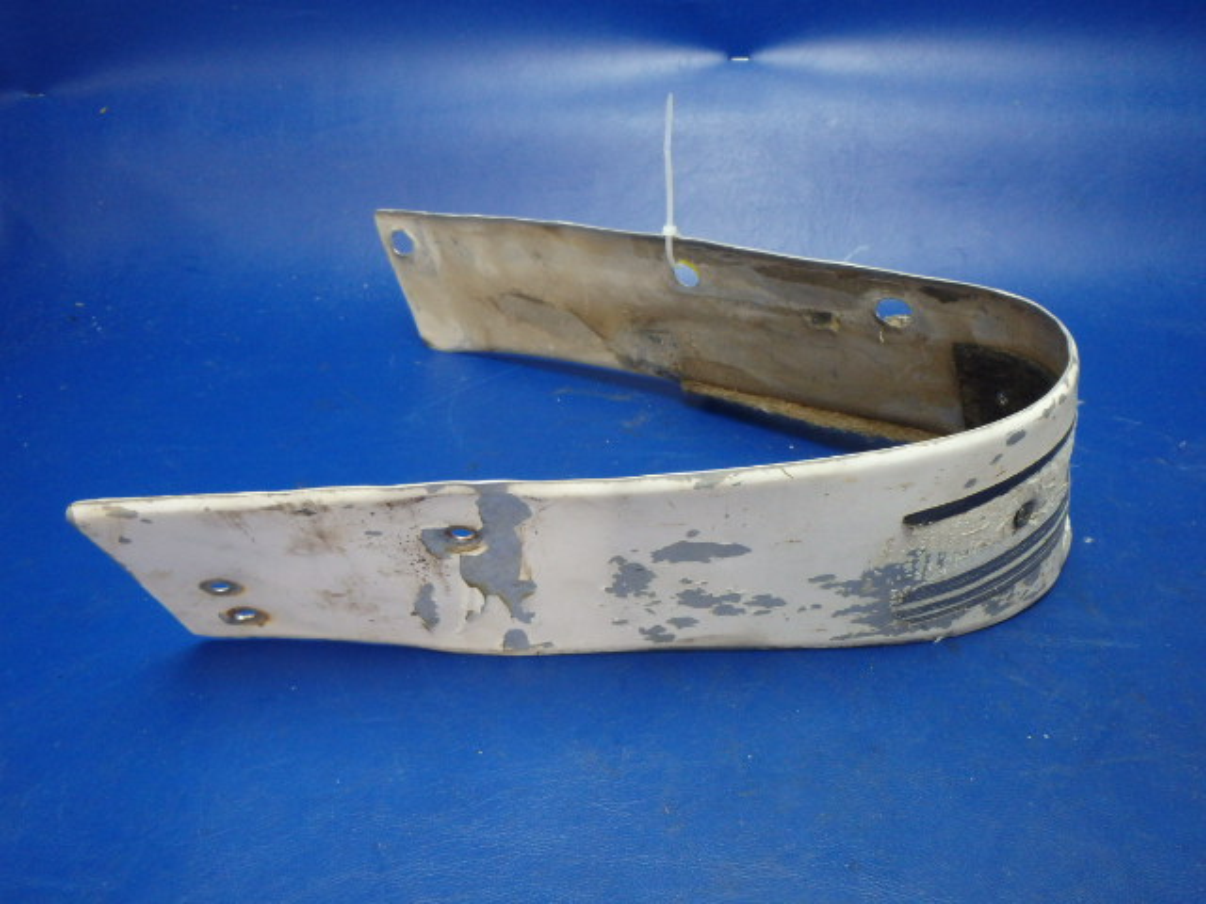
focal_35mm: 28
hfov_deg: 63.4
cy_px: 452
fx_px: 976
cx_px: 603
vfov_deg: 49.7
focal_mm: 5
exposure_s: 1/30
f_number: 3.9
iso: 400
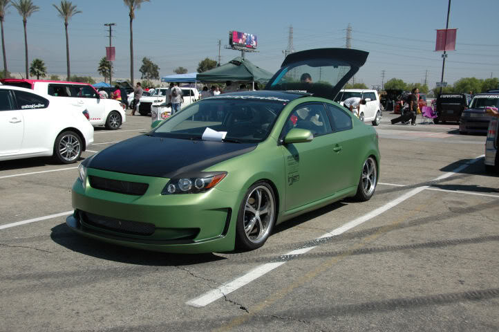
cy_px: 166
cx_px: 250
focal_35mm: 39
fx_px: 540
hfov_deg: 49.6
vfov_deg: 34.1
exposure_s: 1/1600
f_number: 4.5
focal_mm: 26
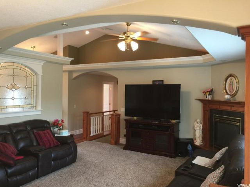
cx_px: 125
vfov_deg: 48.2
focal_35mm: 29
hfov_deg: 61.7
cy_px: 94
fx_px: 209
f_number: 2.2
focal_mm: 4.15
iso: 40
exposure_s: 1/15
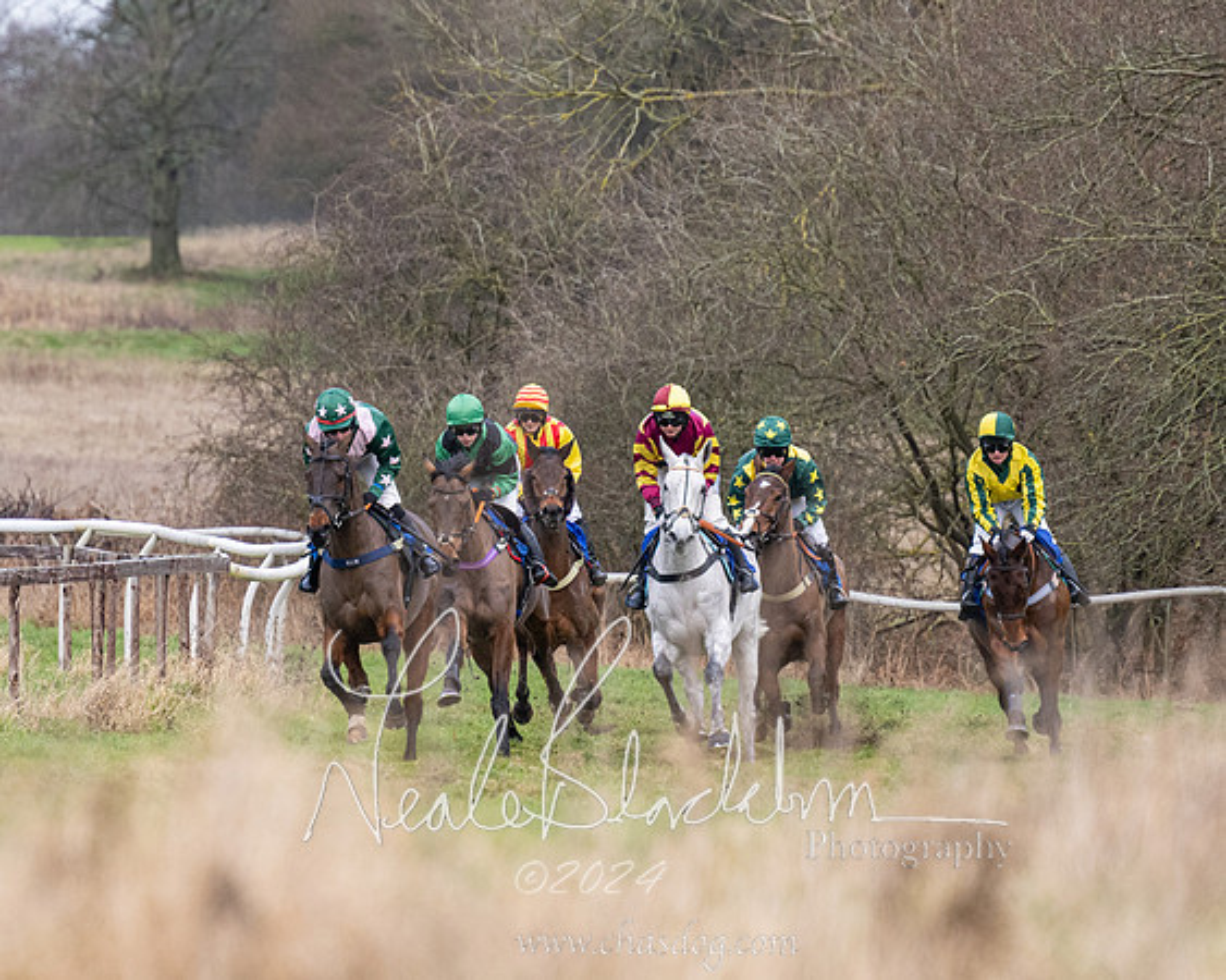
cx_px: 674
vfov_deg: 3.1
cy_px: 503
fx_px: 18319
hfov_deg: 3.8
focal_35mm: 505
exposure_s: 1/1000
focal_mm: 240
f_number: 4
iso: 800
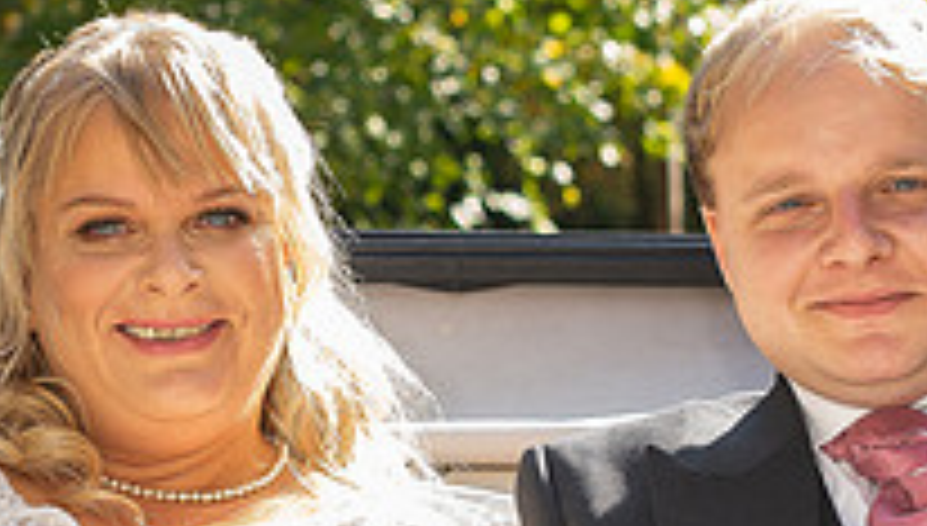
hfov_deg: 16.6
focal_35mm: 128
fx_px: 3154
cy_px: 387
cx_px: 244
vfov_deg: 9.5
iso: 100
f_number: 3.5
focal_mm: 35
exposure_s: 1/200
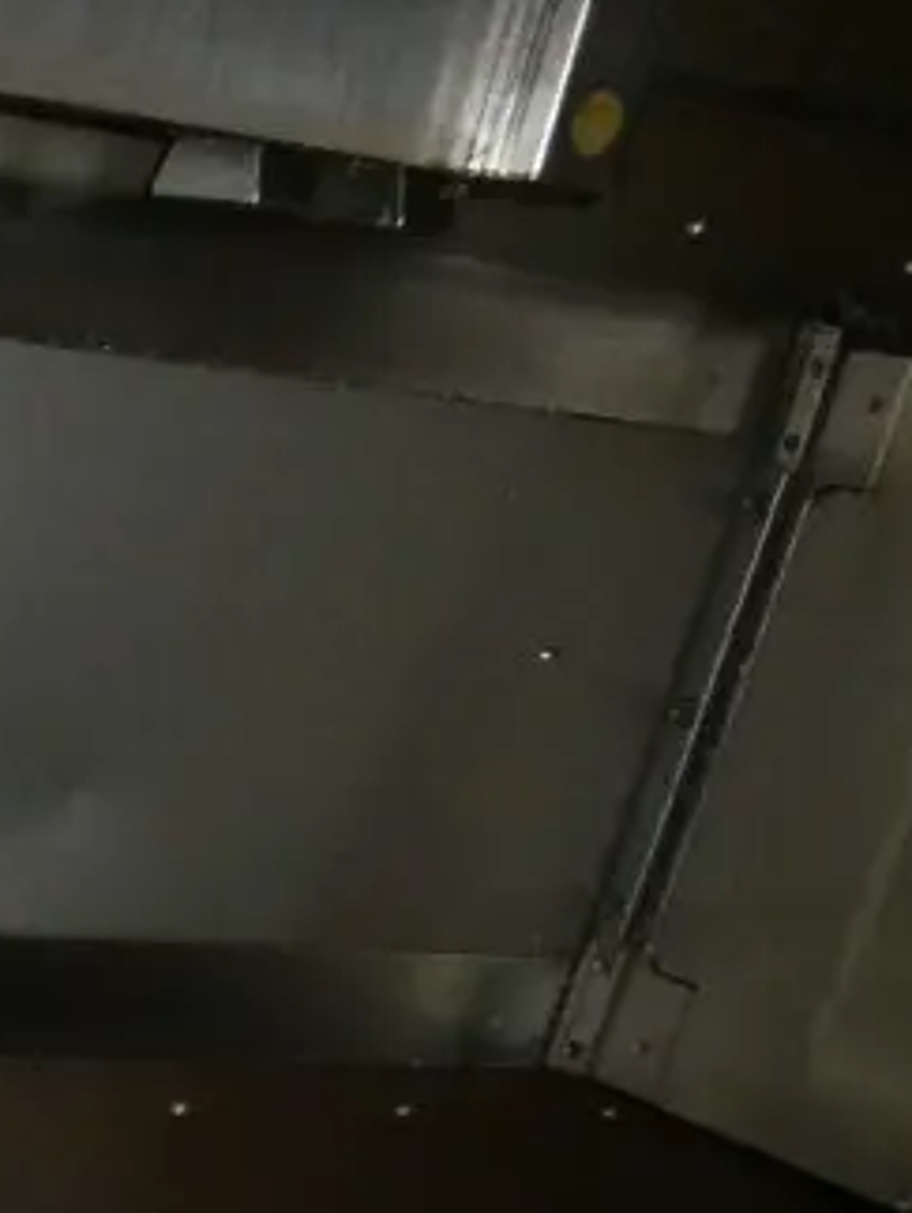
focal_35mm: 76
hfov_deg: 15.3
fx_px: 2664
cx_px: -957
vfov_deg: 24.1
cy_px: 1296
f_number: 3.3
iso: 800
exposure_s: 1/125
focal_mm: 4.3
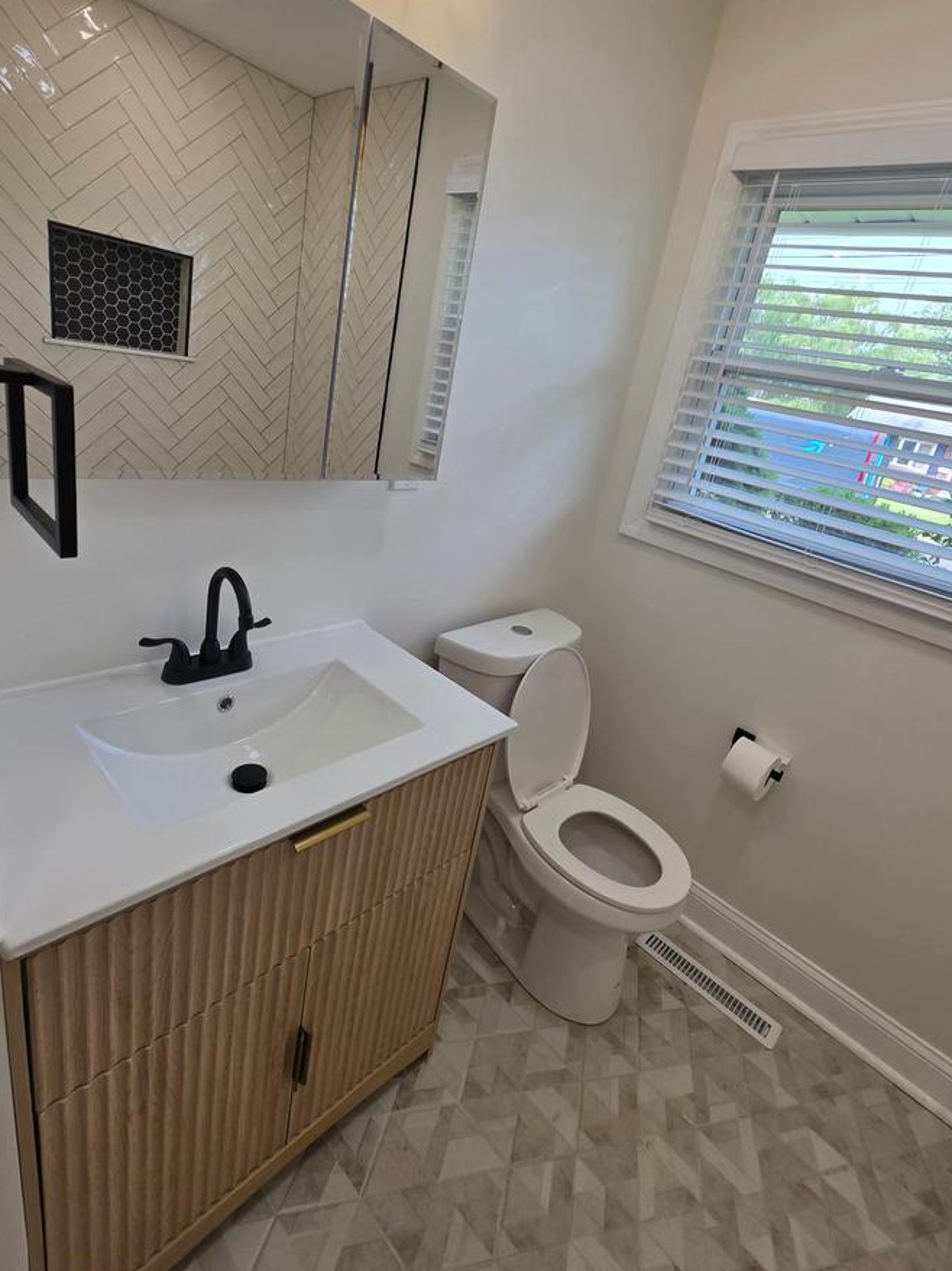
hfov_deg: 78.1
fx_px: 587
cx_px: 464
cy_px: 578
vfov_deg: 94.3
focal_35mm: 16
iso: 16
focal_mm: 2.2
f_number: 1.9
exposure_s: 1/120
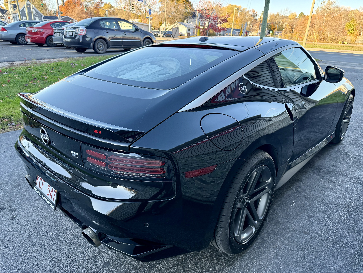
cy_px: 136
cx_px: 182
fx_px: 252
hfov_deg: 71.6
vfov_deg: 56.8
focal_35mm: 24
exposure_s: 1/242
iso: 100
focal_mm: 6.76
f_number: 1.78
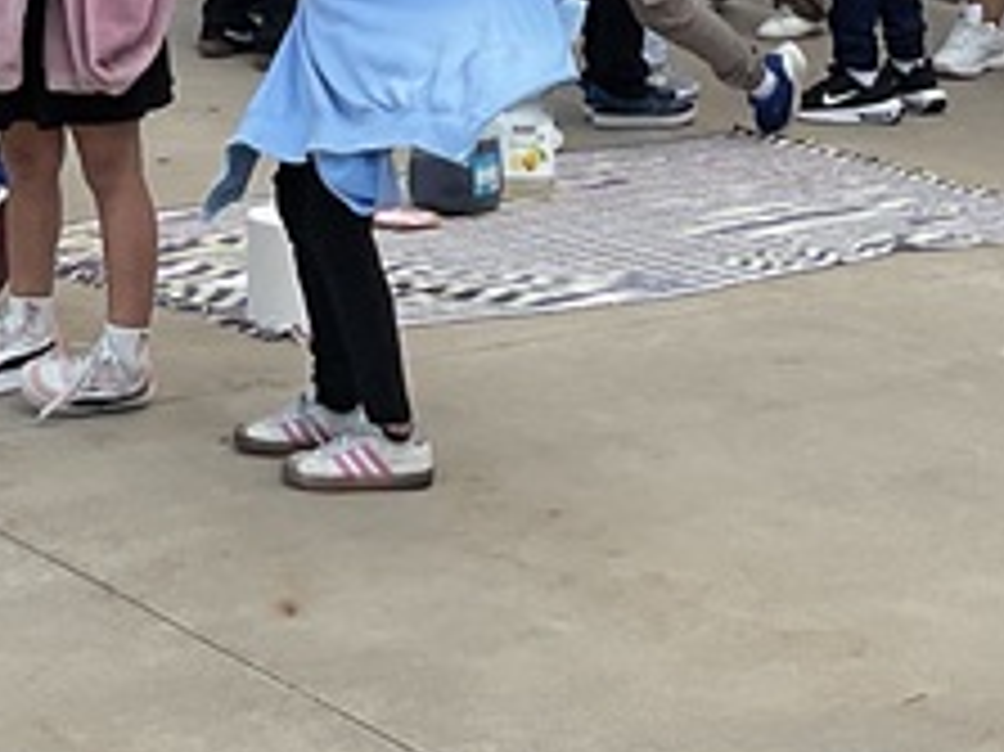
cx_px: 104
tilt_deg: +2.5
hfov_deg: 14.7
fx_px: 3855
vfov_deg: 10.1
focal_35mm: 133
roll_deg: -0.9
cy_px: -838
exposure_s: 1/1311
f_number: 1.8
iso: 16
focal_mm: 3
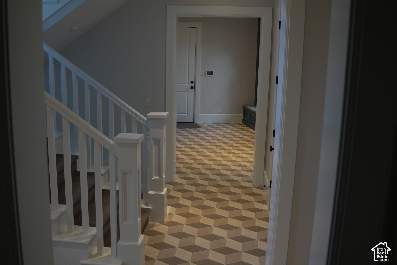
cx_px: 198
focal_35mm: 36
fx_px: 397
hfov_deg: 53.1
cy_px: 132
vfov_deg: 36.9
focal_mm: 24
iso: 125
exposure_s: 1/80
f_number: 2.8
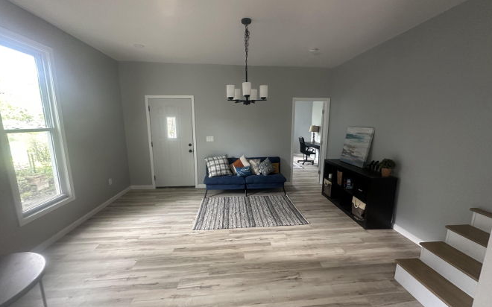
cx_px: 246
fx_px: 201
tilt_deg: -9.2
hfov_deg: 101.5
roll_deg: +0.1
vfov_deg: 74.7
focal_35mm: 15
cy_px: 156
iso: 320
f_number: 2.2
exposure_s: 1/90
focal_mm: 2.22
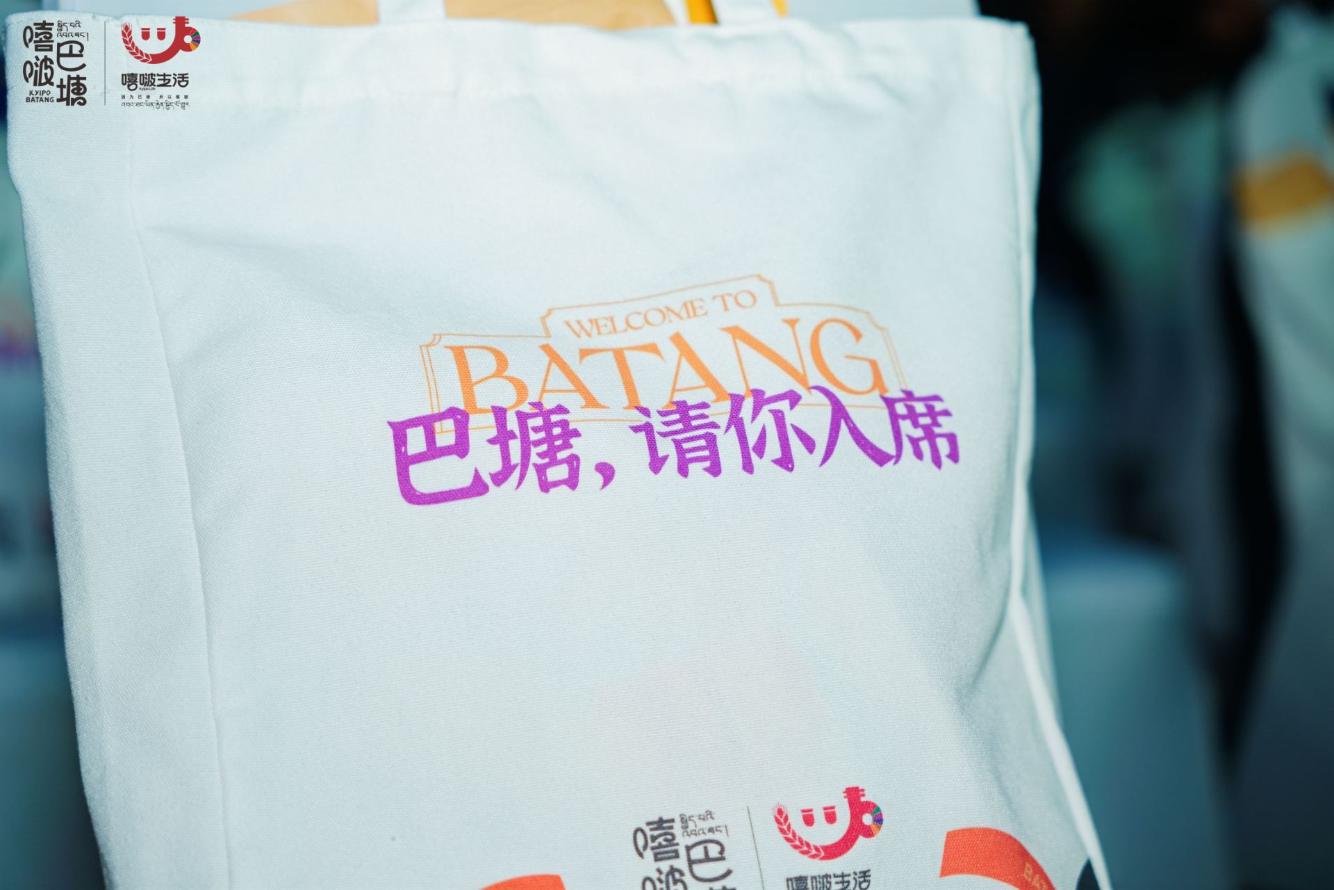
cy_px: 445
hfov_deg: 28.8
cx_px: 667
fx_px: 2594
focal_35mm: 70
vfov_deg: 19.5
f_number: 3.2
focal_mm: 70
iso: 320
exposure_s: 1/250
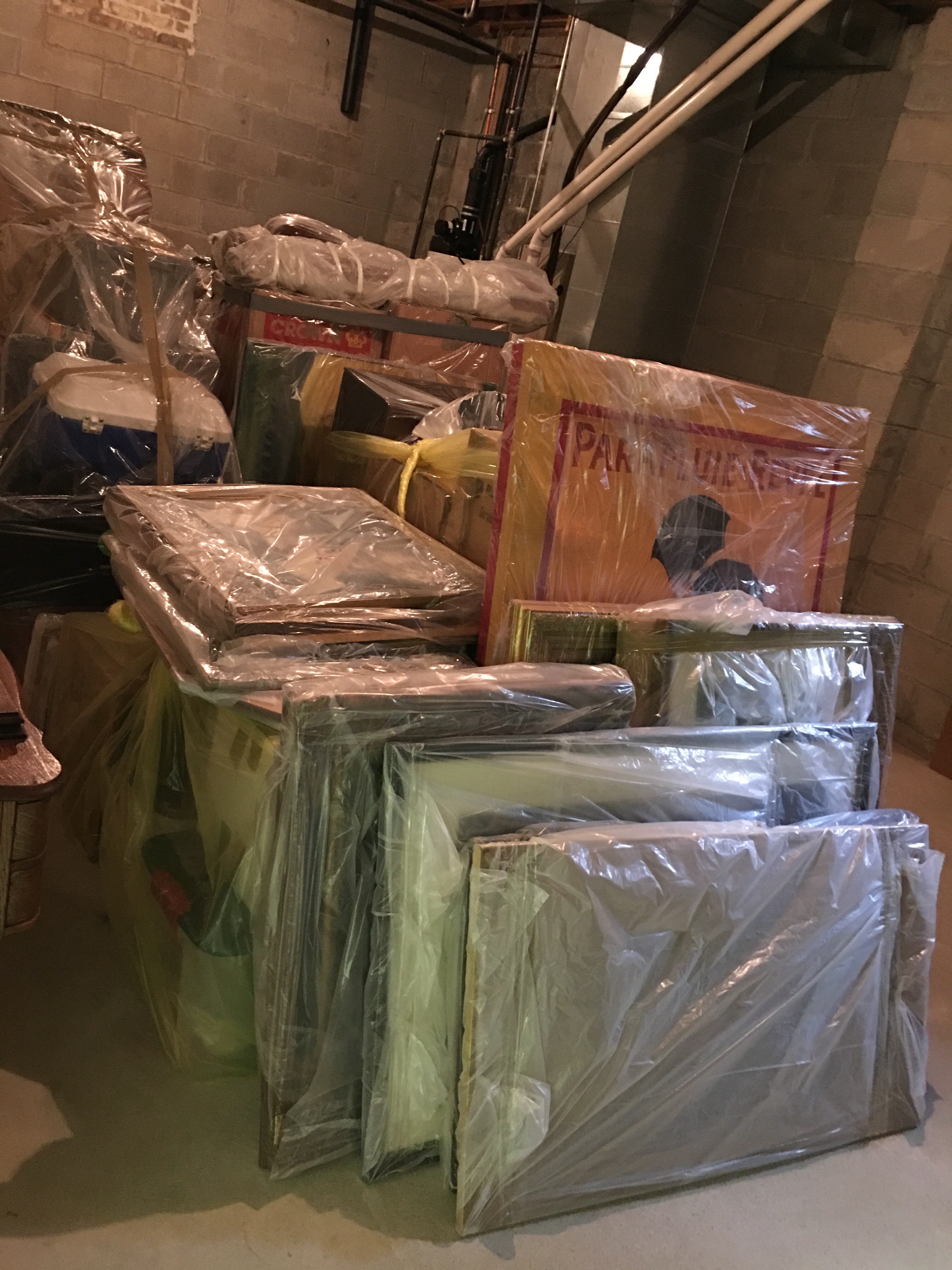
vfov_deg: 61.7
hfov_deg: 48.2
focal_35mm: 29
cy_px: 635
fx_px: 1063
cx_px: 476
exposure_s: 1/4
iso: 125
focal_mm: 4.15
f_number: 2.2
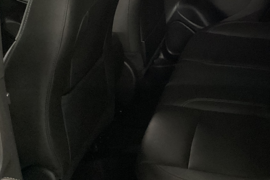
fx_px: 465
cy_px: 38
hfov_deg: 31.8
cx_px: 205
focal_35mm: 62
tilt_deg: -22.8
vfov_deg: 21.7
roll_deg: +8.0
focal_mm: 3.3
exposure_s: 1/25
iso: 400
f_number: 2.4
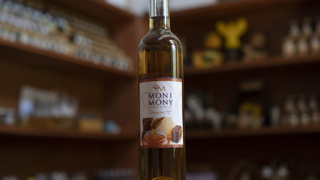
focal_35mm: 64
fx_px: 540
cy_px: 81
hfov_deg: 33.0
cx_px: 163
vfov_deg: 18.9
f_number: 2.2
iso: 400
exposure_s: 1/125
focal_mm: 35
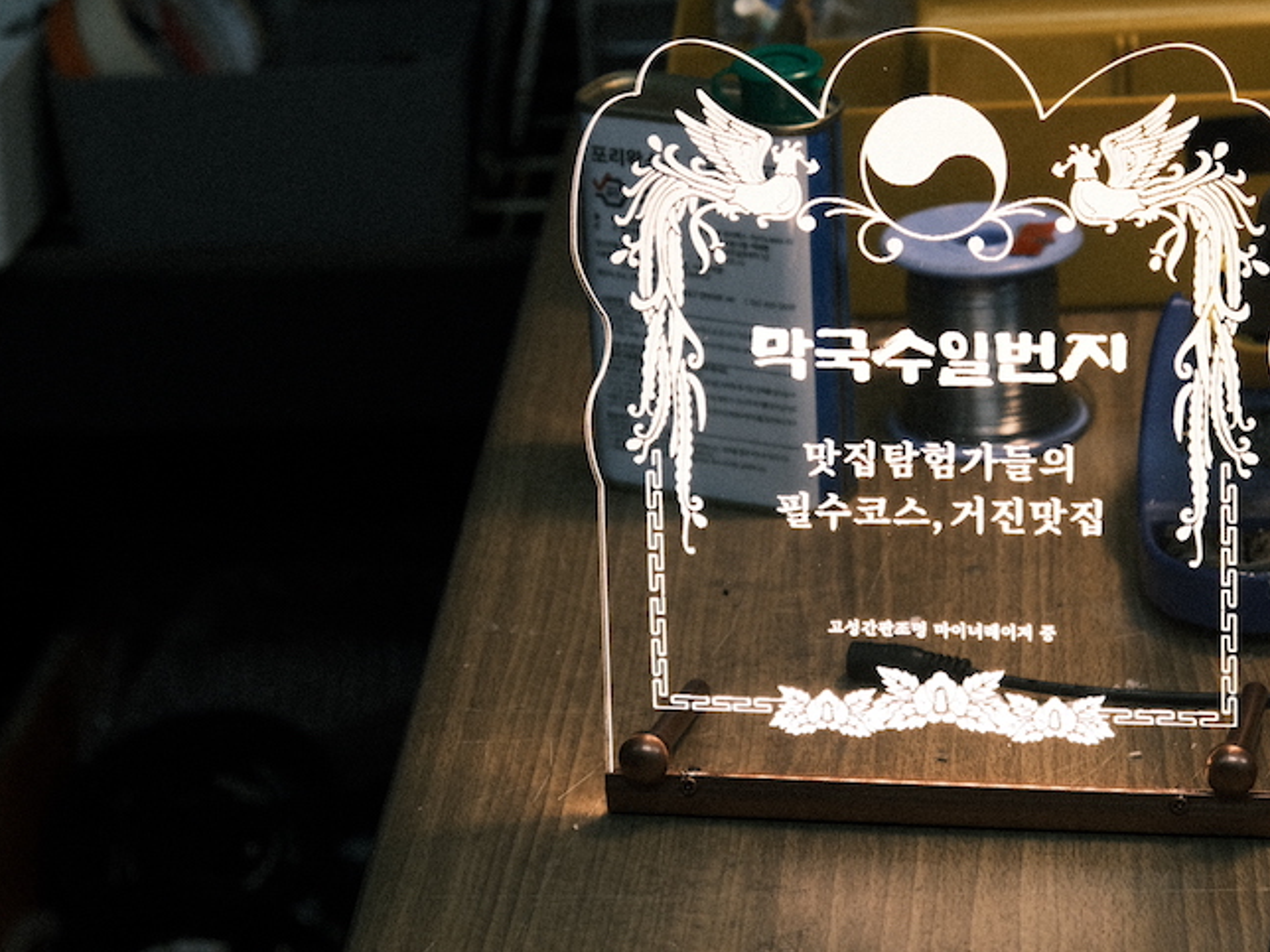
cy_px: 423
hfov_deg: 15.8
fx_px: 4549
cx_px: 897
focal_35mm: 124
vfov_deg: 12.0
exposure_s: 1/160
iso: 640
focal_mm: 55
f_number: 4
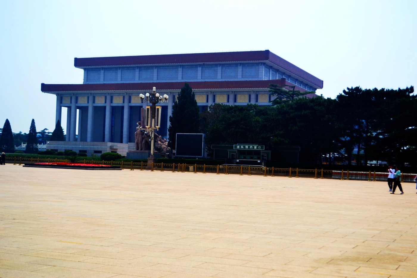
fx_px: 608
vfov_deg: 25.7
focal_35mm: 52
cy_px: 139
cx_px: 208
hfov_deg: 37.9
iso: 100
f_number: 5
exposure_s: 1/800
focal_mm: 35
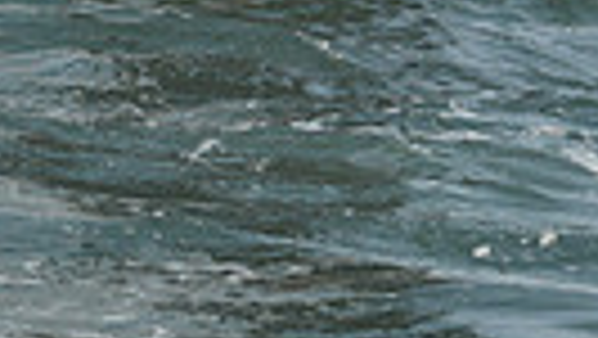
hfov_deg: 6.7
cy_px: -852
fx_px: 5077
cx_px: 110
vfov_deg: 3.7
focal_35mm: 320
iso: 400
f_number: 8
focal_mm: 70
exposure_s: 1/1600
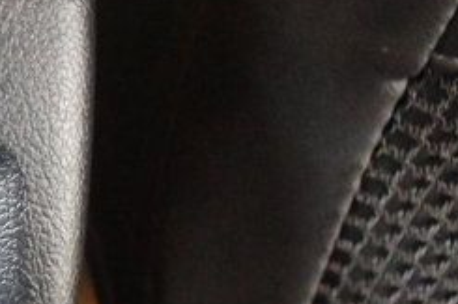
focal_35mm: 142
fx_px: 1805
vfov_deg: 9.5
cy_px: 341
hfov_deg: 12.8
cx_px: -421
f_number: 3.8
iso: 12800
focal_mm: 23
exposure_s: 1/20
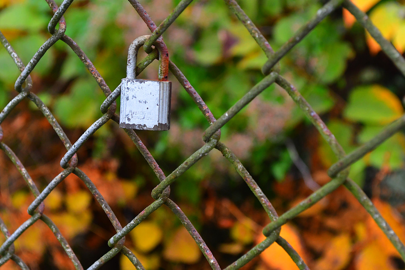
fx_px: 923
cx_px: 202
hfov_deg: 24.8
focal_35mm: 82
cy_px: 135
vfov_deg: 16.7
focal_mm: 55
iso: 2500
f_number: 7.1
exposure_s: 1/100
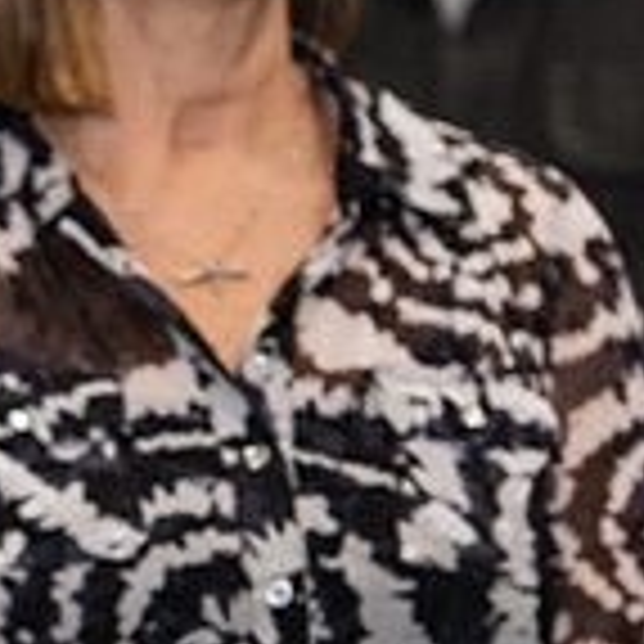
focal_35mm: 421
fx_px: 8861
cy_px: 232
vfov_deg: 4.2
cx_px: -491
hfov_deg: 4.1
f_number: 3.2
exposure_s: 1/200
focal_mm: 122
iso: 2000
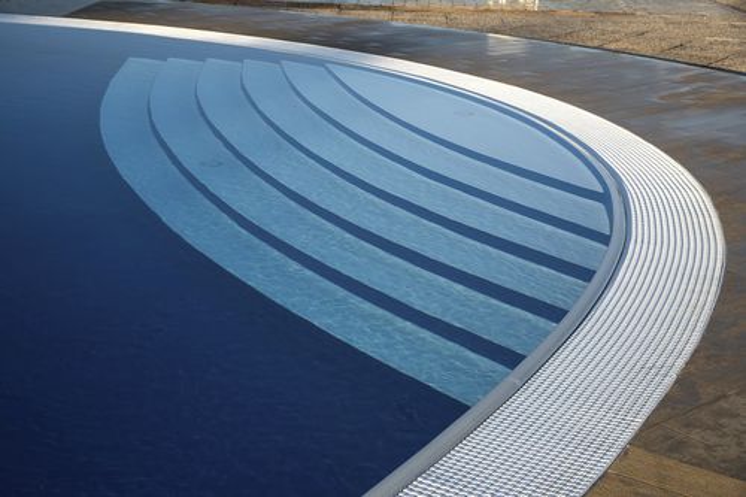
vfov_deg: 21.9
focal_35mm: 62
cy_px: 248
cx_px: 373
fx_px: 1284
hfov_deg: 32.4
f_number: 9.5
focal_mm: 62
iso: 200
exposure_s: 1/180
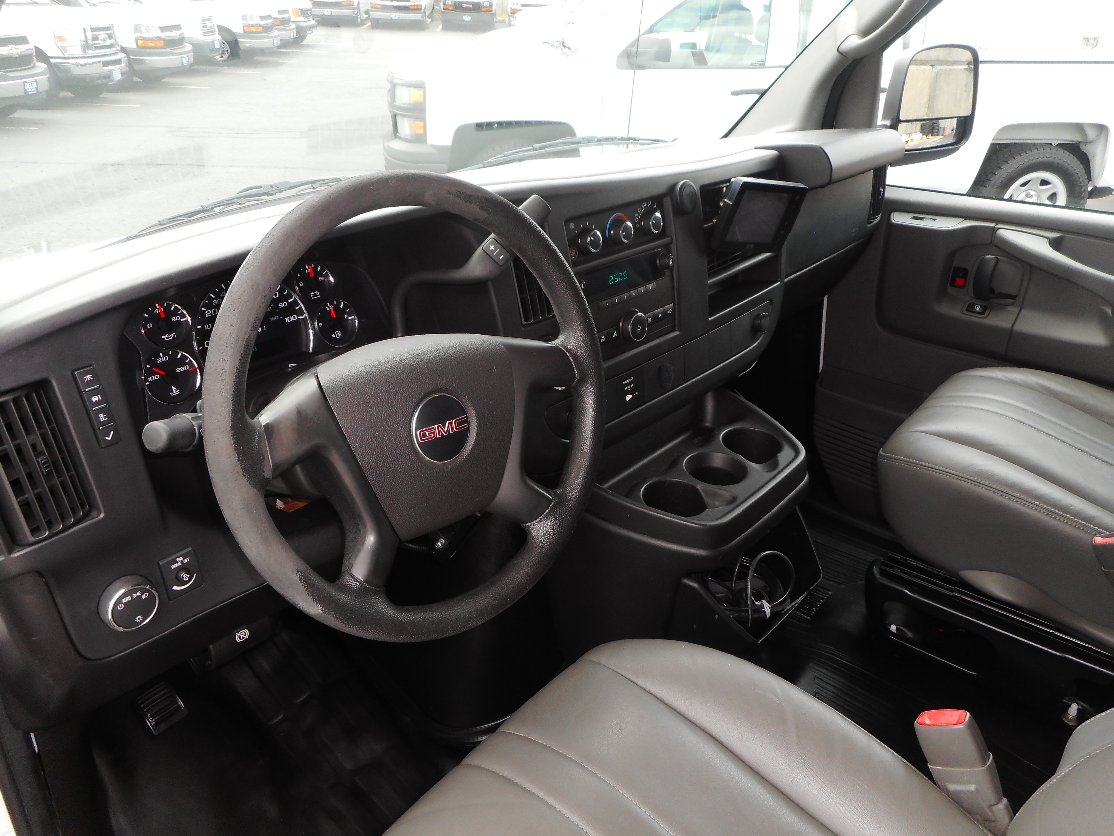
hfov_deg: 69.4
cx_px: 557
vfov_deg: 54.9
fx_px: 805
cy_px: 418
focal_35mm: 25
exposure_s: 1/60
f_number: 3.7
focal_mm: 4.5
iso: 80
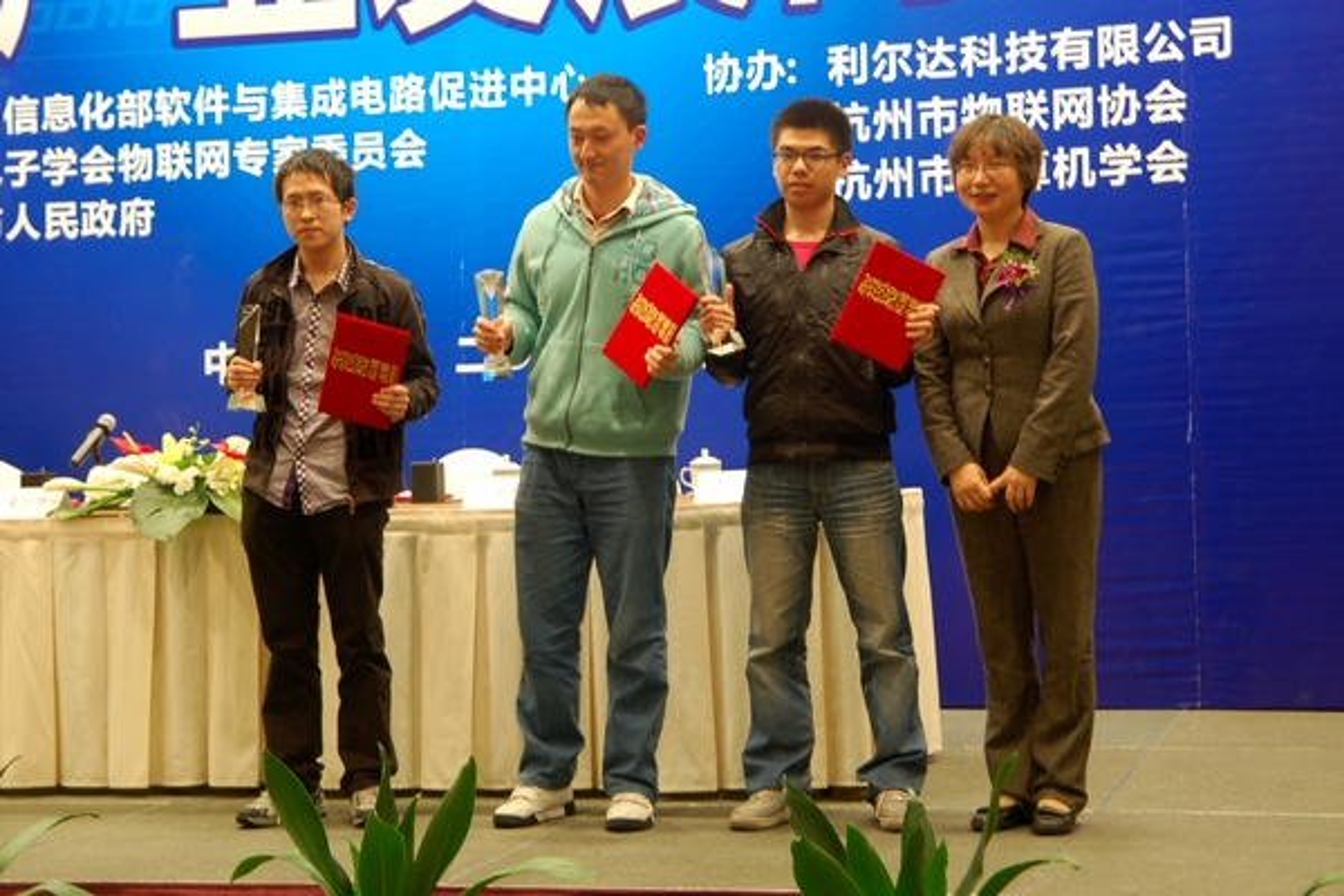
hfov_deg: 41.1
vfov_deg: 28.1
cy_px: 448
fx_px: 1792
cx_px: 672
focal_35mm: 48
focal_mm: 32
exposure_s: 1/15
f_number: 2.8
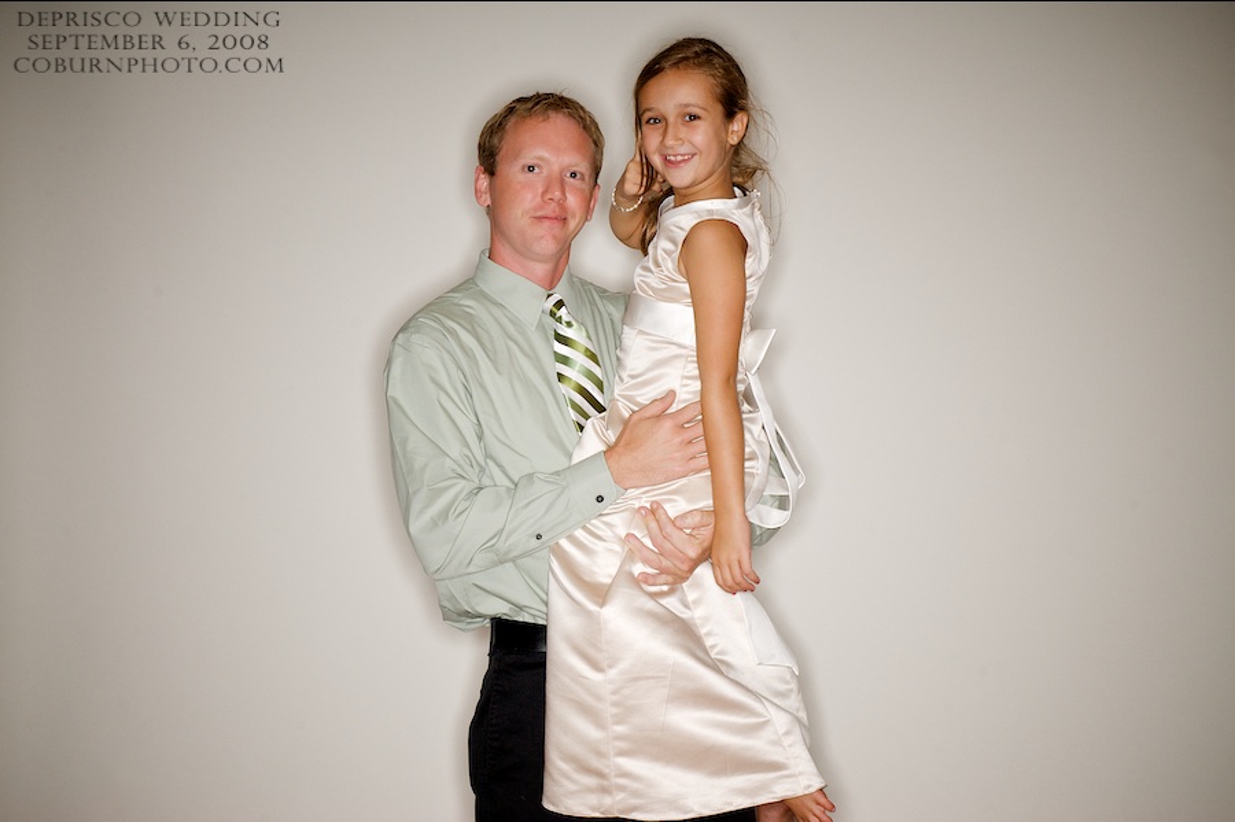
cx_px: 618
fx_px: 2057
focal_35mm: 60
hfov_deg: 33.4
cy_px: 411
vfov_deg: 22.6
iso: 200
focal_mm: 40
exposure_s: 1/250
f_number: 16
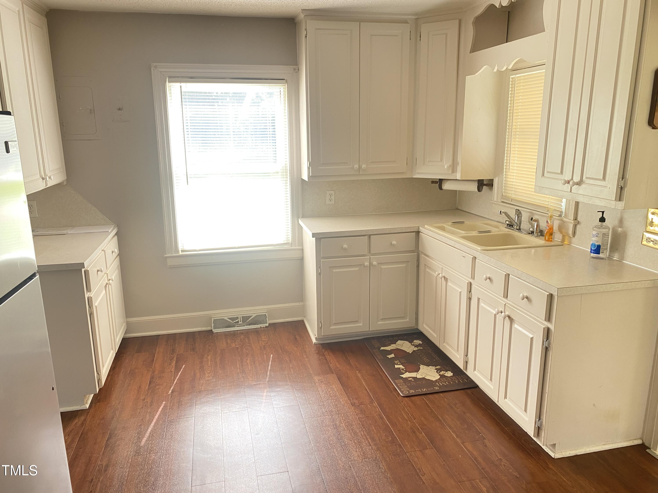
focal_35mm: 26
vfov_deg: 53.1
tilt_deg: -10.5
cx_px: 329
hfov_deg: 67.3
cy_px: 246
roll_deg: +0.4
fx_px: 494
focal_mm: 4.25
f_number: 1.8
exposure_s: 1/95
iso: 125
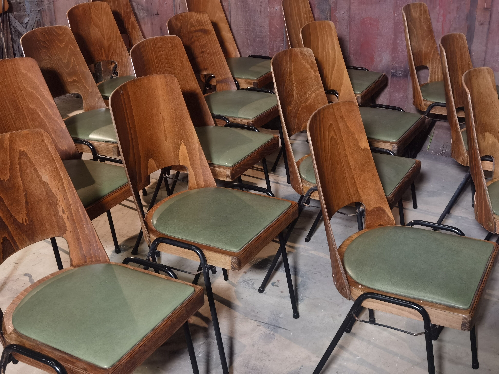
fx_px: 692
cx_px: 250
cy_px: 187
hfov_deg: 39.7
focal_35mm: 48
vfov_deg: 30.3
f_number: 1.9
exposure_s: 1/33.3
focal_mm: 6.71
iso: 320
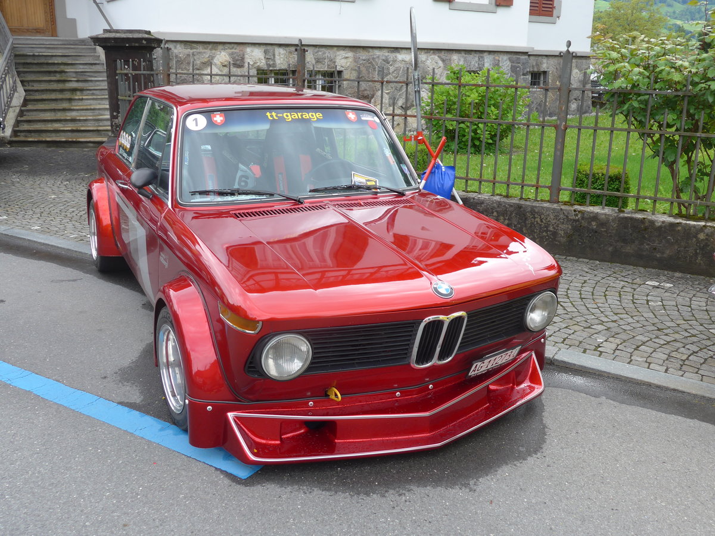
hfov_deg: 54.0
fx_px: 702
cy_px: 268
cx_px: 358
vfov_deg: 41.8
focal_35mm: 34
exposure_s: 1/320
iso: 80
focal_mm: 7
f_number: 2.8
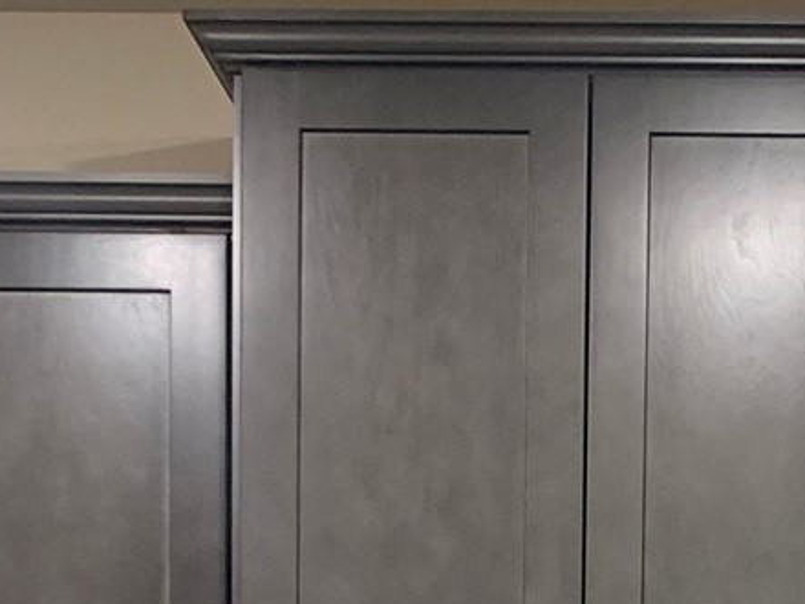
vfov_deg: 11.1
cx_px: 686
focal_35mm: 121
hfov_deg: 16.1
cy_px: 1215
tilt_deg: -3.8
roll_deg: -1.3
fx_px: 2814
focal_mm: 4.25
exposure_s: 1/40
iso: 250
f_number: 1.8
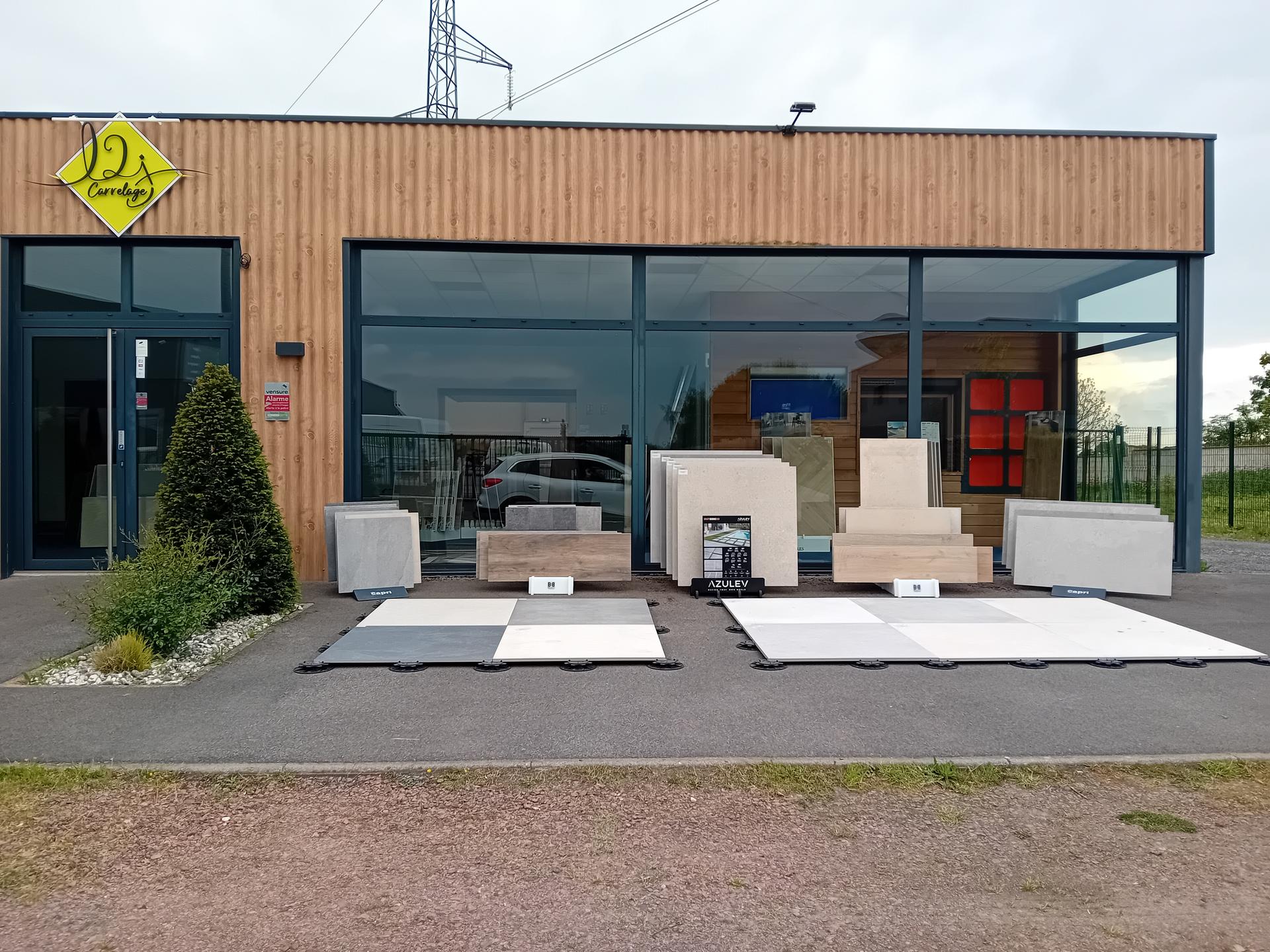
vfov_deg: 53.1
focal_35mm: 26
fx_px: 954
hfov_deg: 67.3
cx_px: 635
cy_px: 476
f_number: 1.8
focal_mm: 3.98
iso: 125
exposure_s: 1/129
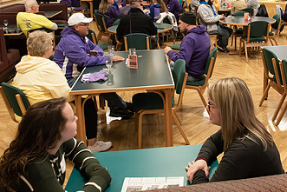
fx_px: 335
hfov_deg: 44.9
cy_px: 28
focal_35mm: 42
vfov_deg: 30.8
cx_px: 213
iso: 1250
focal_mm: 24
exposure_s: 1/60
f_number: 5.6
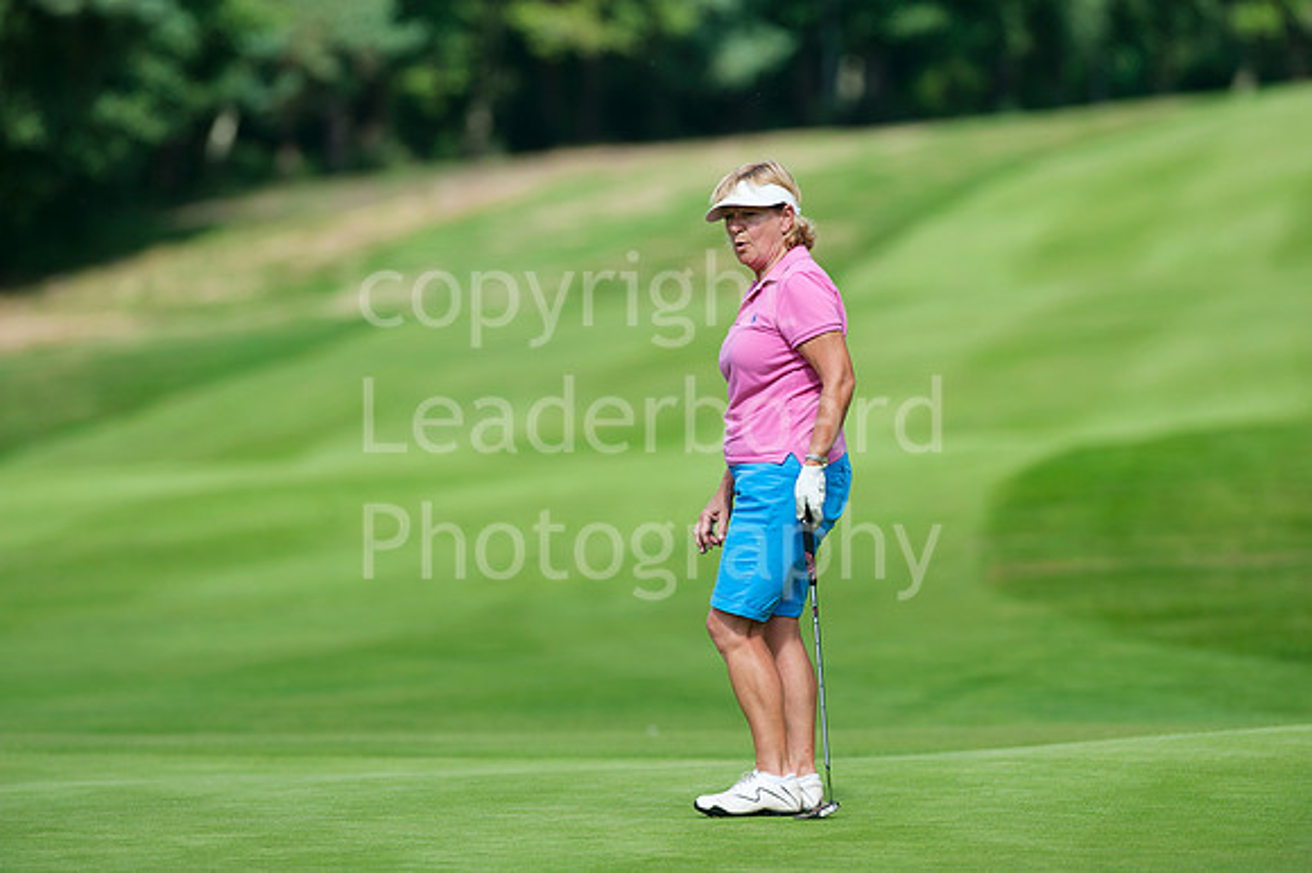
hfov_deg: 6.9
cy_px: 436
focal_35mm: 300
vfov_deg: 4.6
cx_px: 656
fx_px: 10927
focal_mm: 300
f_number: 5.6
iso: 200
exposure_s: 1/1250
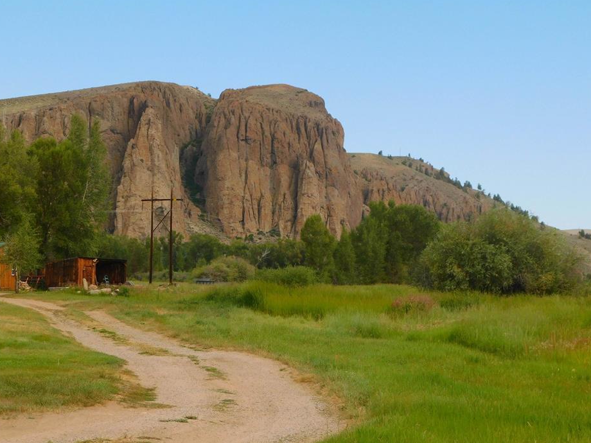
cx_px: 269
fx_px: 1349
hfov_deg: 24.7
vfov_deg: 18.7
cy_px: 242
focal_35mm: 79
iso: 125
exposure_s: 1/500
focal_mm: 12.6
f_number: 4.3
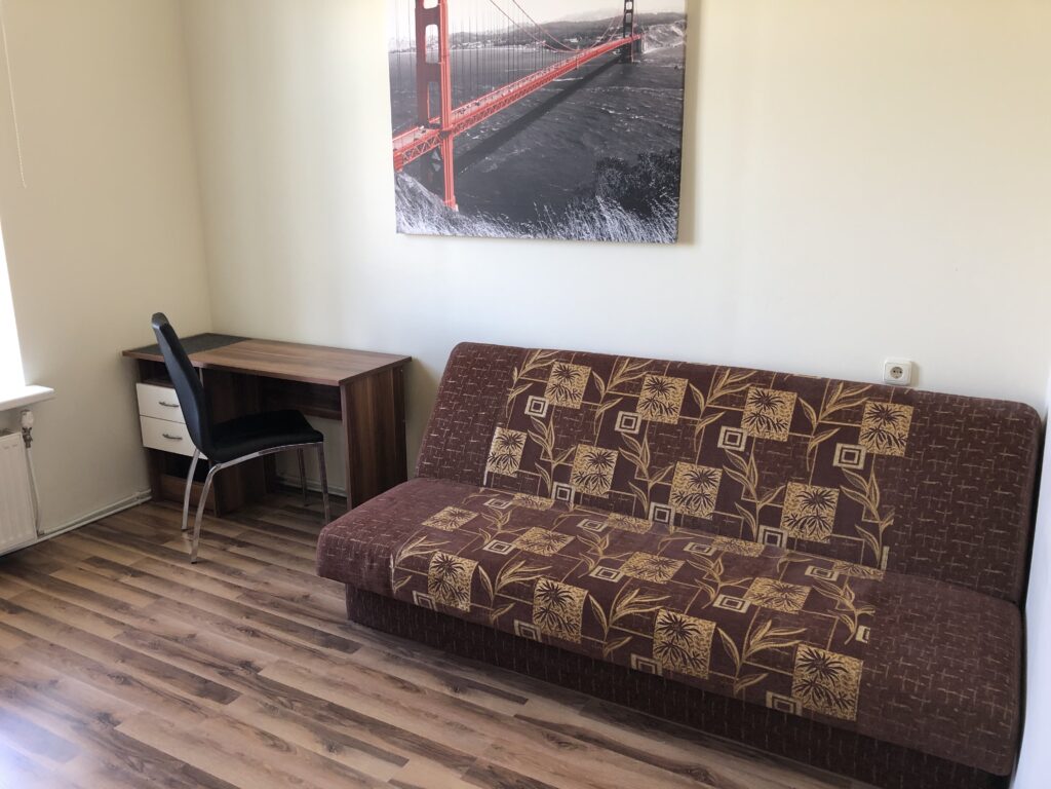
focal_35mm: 28
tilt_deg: -14.9
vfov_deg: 49.7
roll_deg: +1.0
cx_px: 526
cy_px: 394
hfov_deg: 63.4
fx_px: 850
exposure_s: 1/24
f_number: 1.8
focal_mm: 3.99
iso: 40
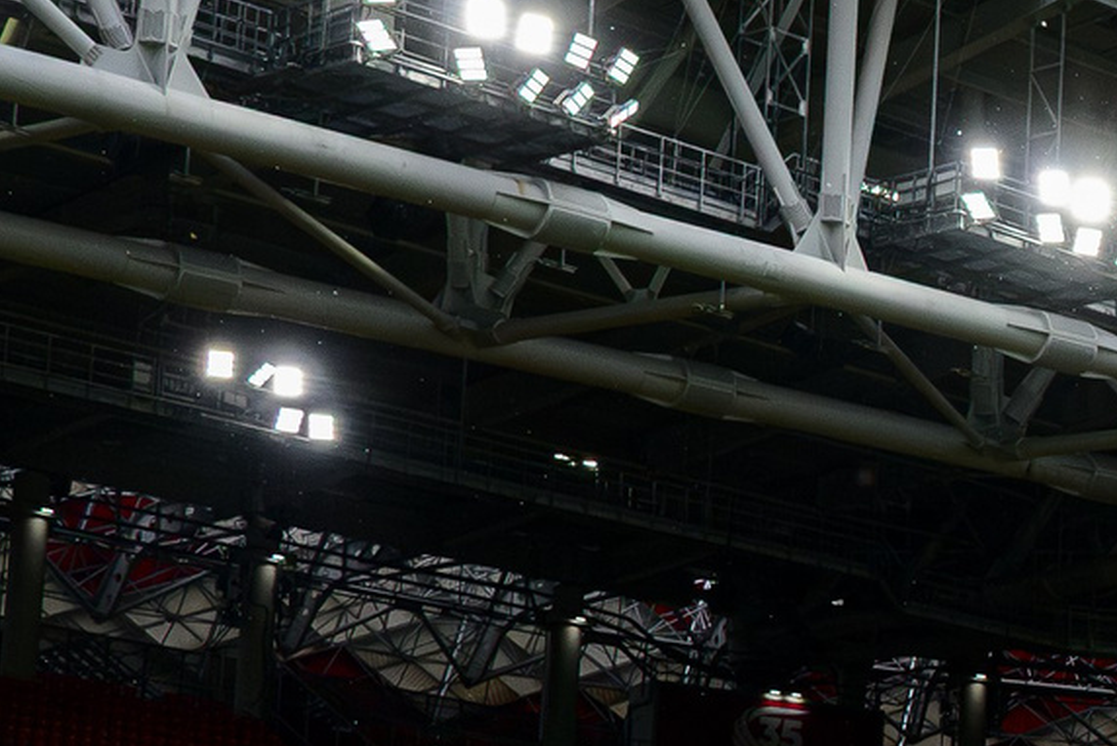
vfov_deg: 10.0
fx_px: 4191
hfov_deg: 13.2
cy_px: 877
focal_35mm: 135
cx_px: 2216
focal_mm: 28
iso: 1600
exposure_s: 1/3200
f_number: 4
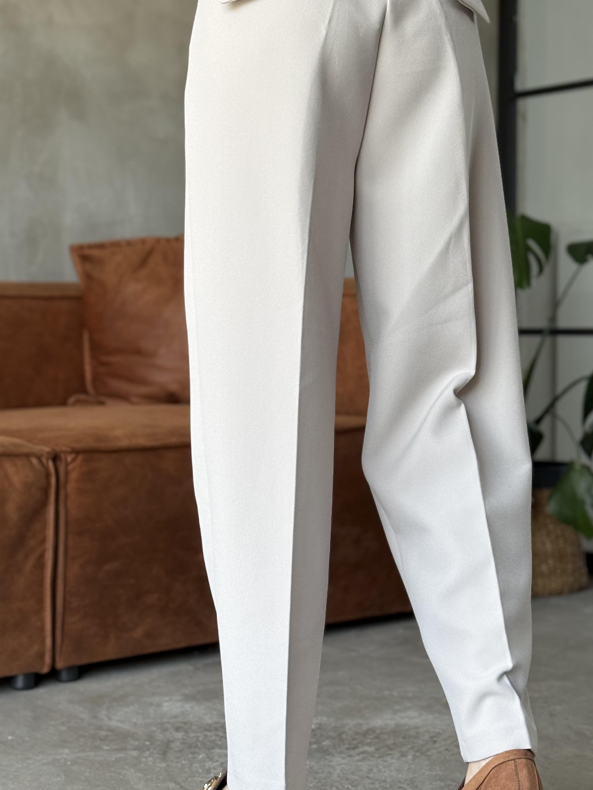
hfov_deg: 21.3
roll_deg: -0.3
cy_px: 351
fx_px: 1576
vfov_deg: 28.1
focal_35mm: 69
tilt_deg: -0.6
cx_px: 359
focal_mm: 6.76
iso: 100
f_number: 1.78
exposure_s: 1/63
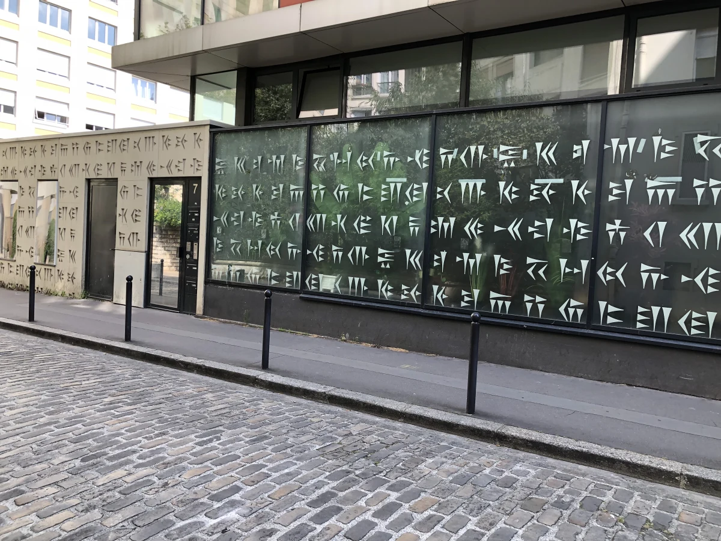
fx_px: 583
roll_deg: +0.2
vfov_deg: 49.7
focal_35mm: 28
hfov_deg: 63.4
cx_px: 360
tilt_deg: -2.5
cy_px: 270
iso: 20
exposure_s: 1/202
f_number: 1.8
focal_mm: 4
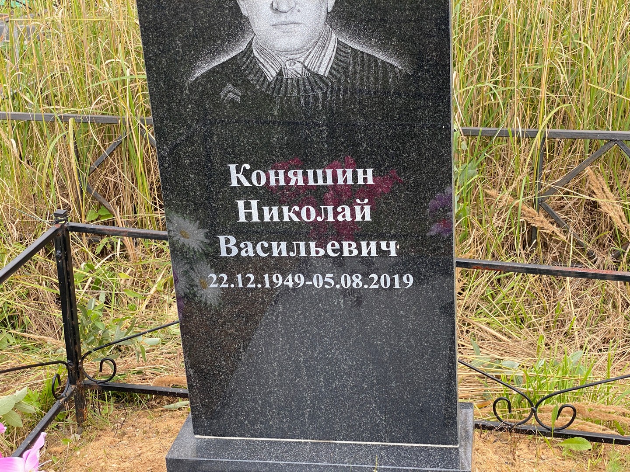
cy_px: 236
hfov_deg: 36.8
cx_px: 315
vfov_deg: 28.0
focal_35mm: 52
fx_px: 946
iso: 20
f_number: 2
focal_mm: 6
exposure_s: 1/251
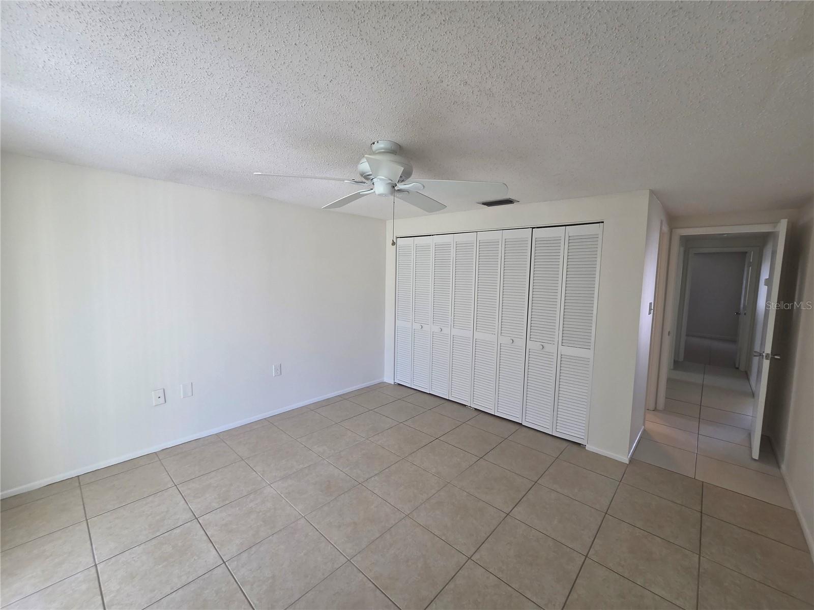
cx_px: 407
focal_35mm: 13
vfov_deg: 89.9
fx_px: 306
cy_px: 305
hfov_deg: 106.2
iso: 200
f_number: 2.2
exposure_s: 1/120
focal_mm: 2.2
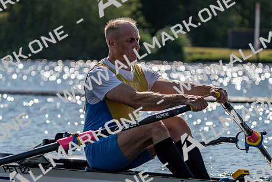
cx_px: 130
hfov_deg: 8.1
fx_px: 1913
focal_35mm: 253
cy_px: 105
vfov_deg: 5.4
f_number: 5.6
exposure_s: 1/1600
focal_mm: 200
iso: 100
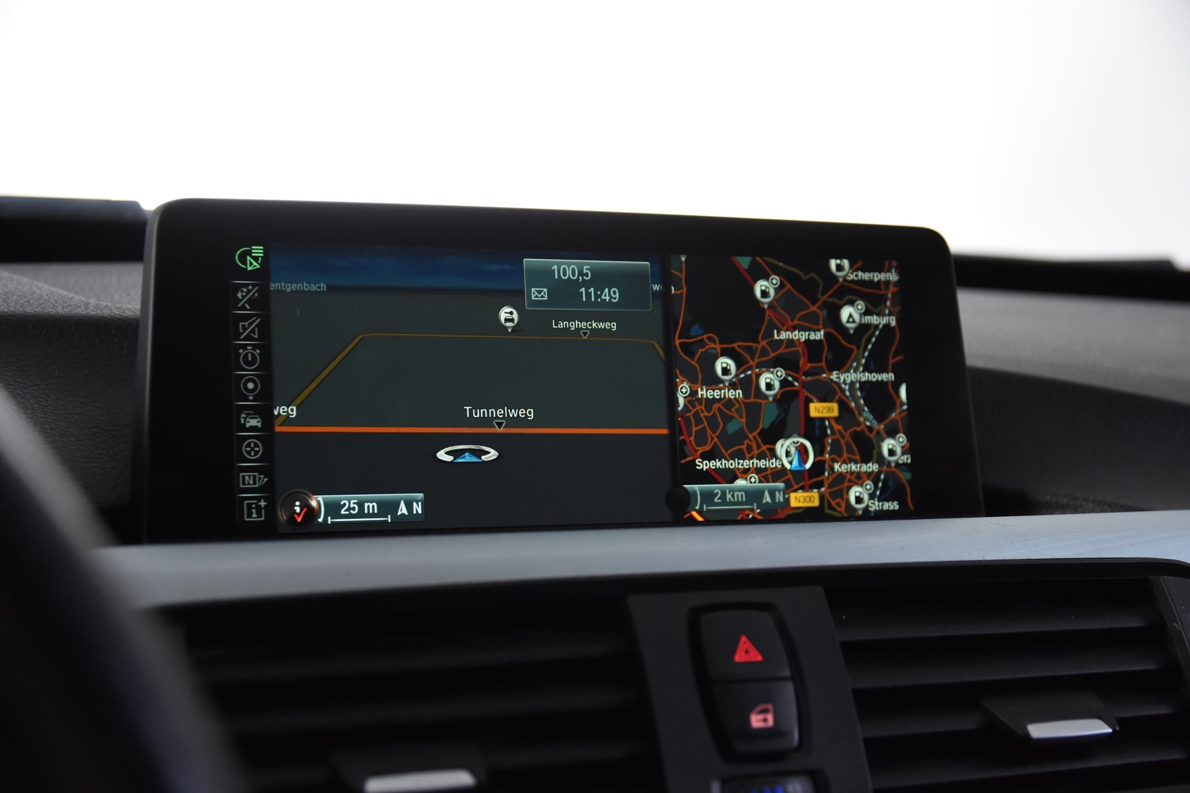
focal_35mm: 60
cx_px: 595
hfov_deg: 33.4
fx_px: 1983
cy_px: 396
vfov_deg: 22.6
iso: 1600
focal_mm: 40
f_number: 4.5
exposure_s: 1/80
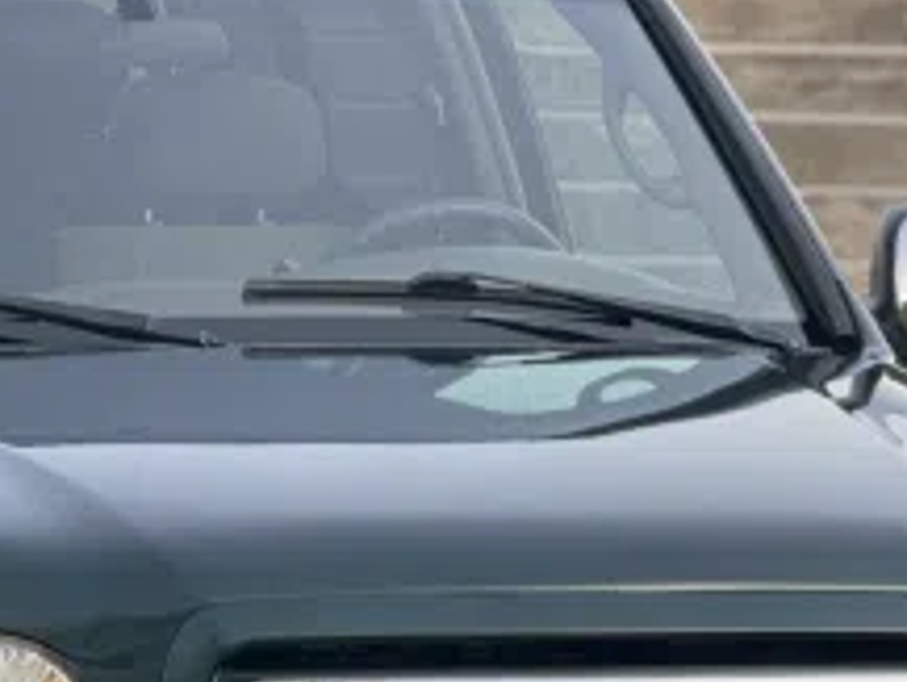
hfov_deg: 5.6
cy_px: 845
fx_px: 9281
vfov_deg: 4.2
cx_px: 84
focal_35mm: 354
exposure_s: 1/205
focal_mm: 15.66
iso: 50
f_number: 2.8
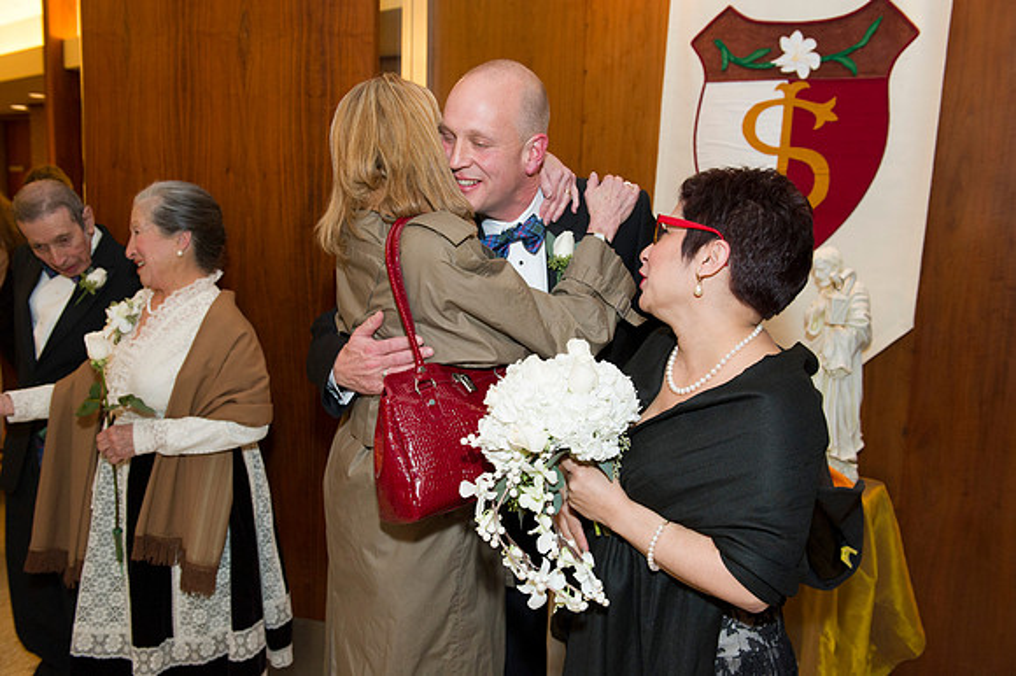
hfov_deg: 58.7
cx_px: 508
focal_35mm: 32
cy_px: 338
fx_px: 903
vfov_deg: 41.1
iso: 1600
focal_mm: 32
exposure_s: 1/100
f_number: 5.6
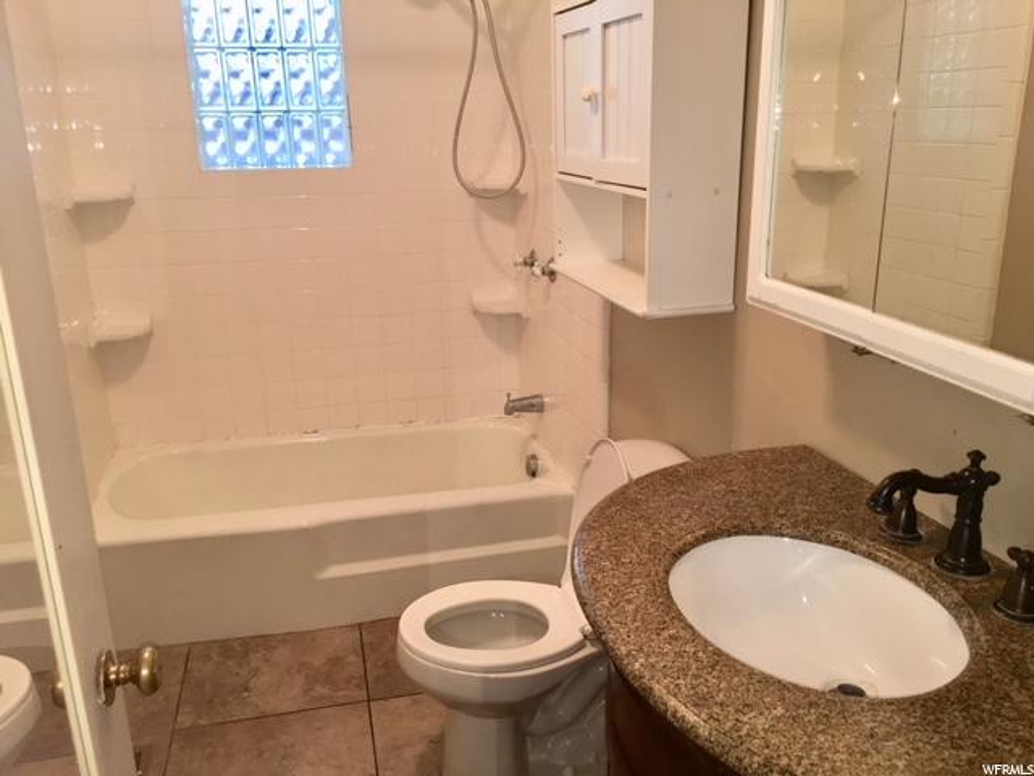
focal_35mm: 29
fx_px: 866
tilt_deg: -17.5
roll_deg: +0.6
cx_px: 517
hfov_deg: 61.7
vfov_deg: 48.2
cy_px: 388
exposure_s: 1/30
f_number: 2.2
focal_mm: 4.15
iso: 64
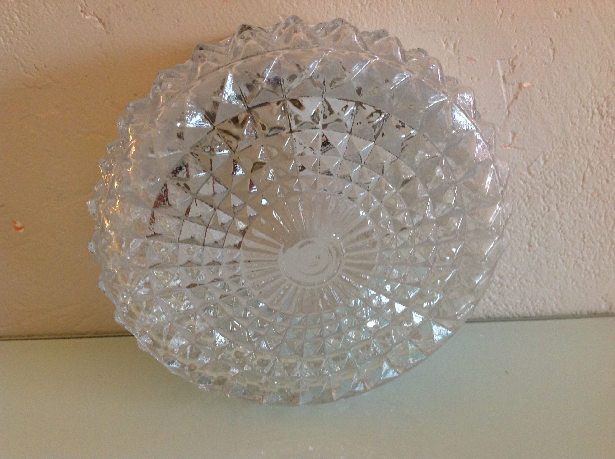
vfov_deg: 40.6
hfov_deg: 52.7
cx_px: 308
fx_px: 621
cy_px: 230
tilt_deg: -27.2
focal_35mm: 35
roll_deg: -2.5
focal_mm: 4.28
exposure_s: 1/15
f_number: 2.4
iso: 200
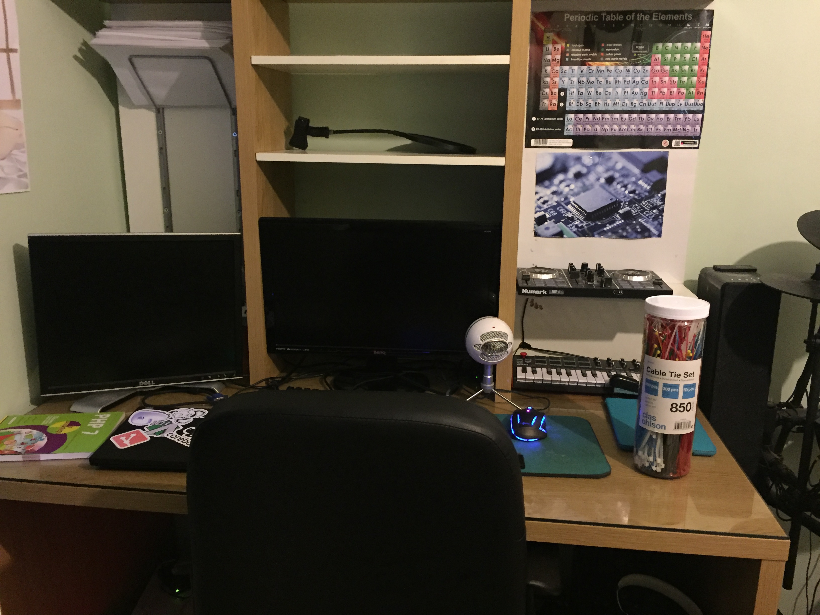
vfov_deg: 48.2
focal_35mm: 29
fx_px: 687
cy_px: 308
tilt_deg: -14.5
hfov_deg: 61.7
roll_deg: -0.5
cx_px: 410
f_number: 2.2
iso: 500
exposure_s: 1/17
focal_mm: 4.15
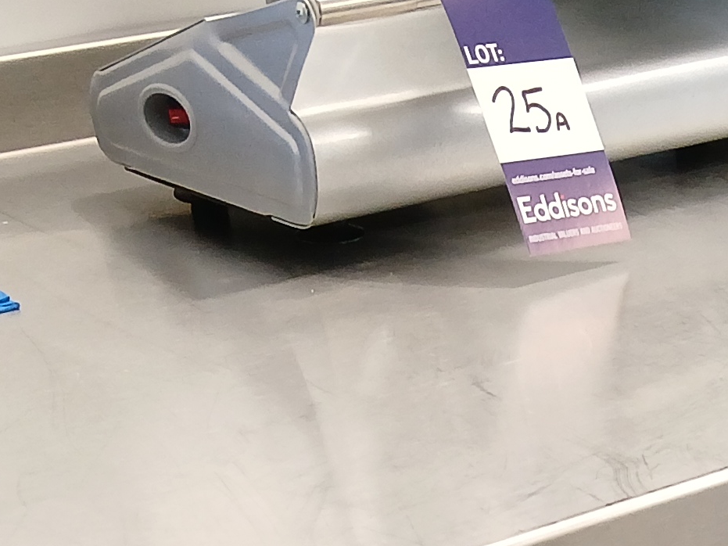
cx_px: 651
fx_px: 2397
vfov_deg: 11.5
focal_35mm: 114
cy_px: 1144
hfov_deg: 17.0
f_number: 1.8
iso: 100
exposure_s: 1/50
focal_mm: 3.98
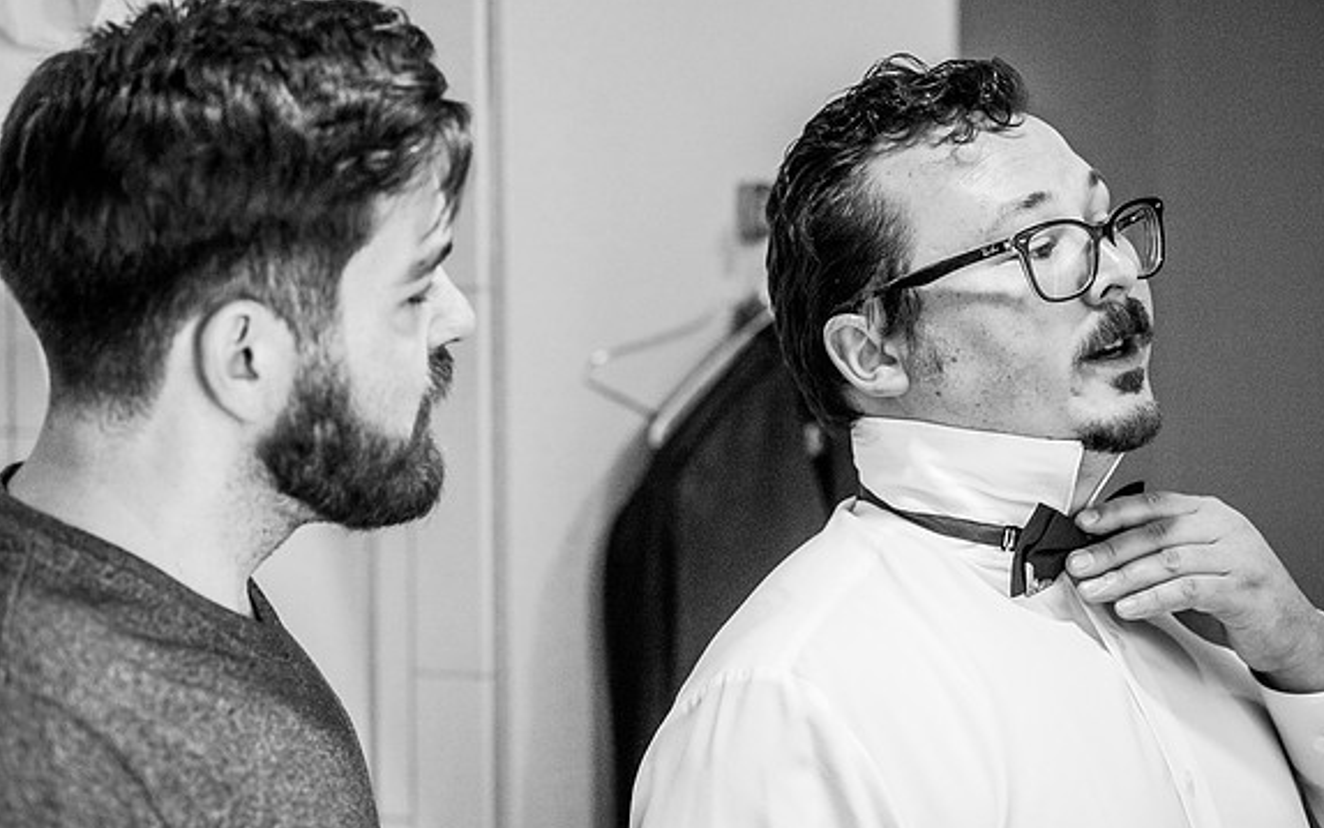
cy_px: 394
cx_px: 667
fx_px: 3898
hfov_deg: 19.3
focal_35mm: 108
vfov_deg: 12.1
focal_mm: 105
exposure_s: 1/200
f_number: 4
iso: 2000
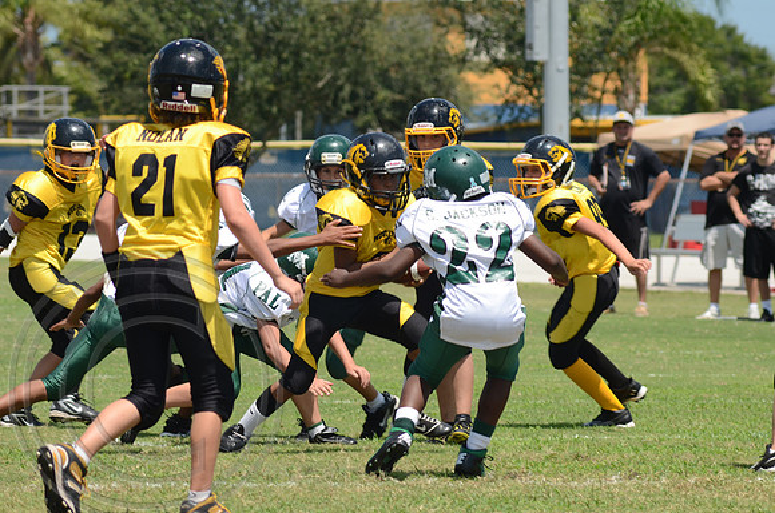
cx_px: 388
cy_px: 256
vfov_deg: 4.6
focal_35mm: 300
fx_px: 6444
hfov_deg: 6.9
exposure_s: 1/500
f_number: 8
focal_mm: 200
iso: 200
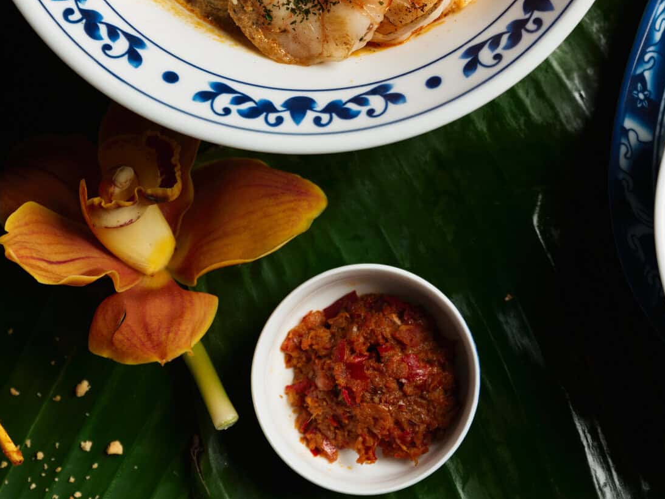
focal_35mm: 121
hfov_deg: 16.2
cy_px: -81
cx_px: 514
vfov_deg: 12.0
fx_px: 2324
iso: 40
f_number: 5
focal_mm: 55.5
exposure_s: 1/125
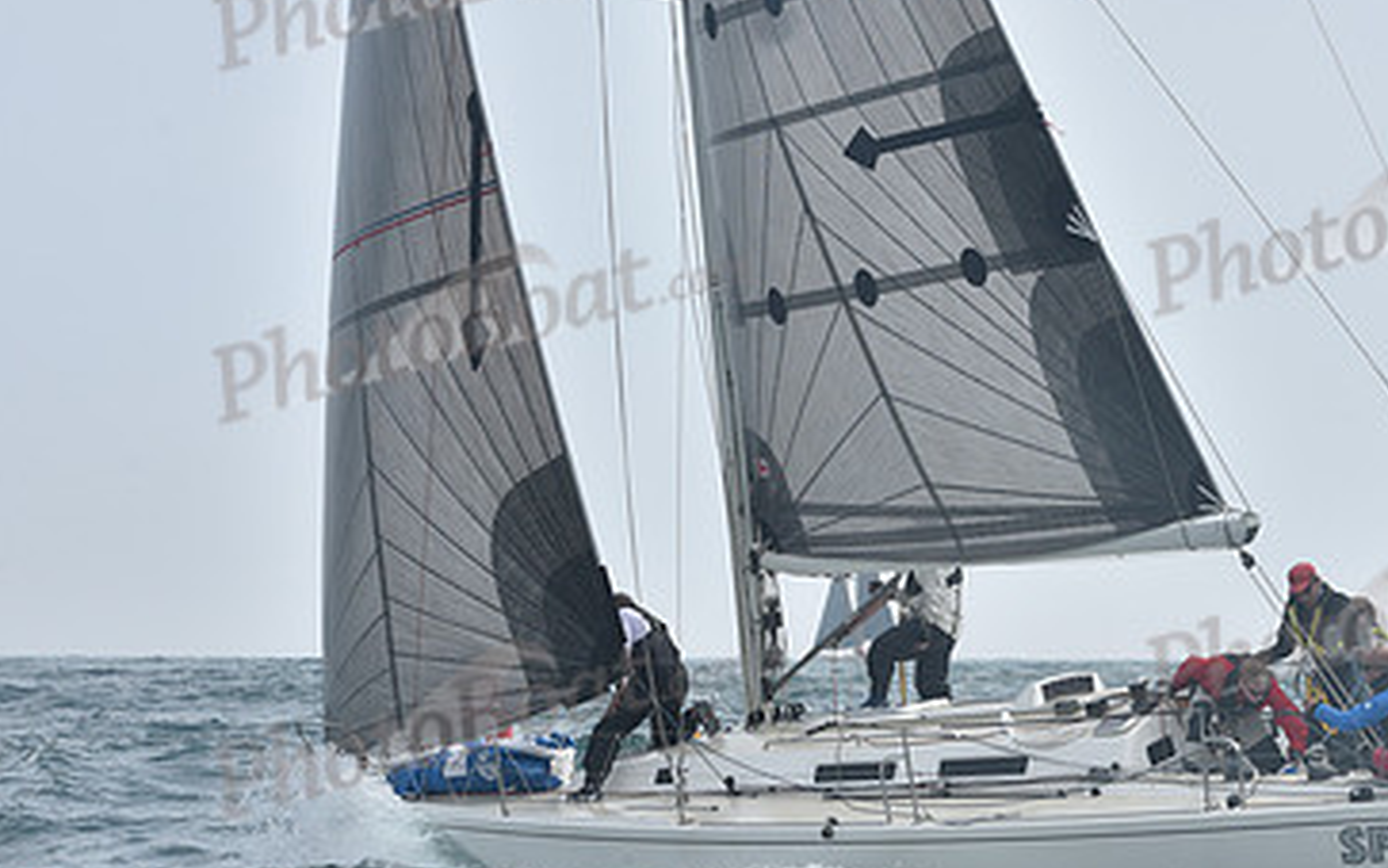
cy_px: 468
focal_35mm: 114
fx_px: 4313
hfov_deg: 18.2
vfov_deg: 11.5
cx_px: 952
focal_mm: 70
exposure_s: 1/800
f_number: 11
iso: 320
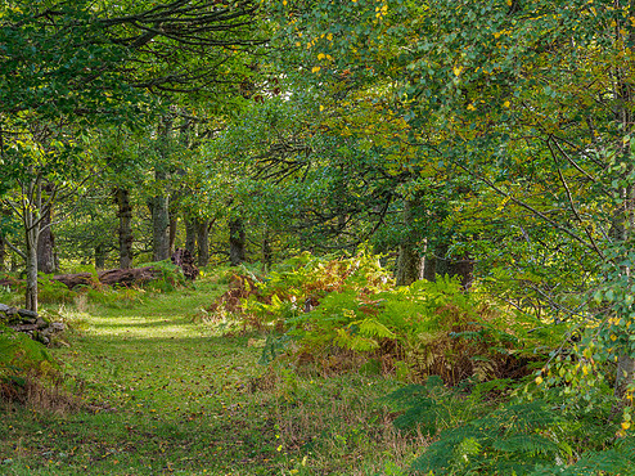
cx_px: 296
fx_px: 1724
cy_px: 212
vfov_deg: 15.7
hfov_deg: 20.9
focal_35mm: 94
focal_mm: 40
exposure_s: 1/1.67
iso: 64
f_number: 7.1
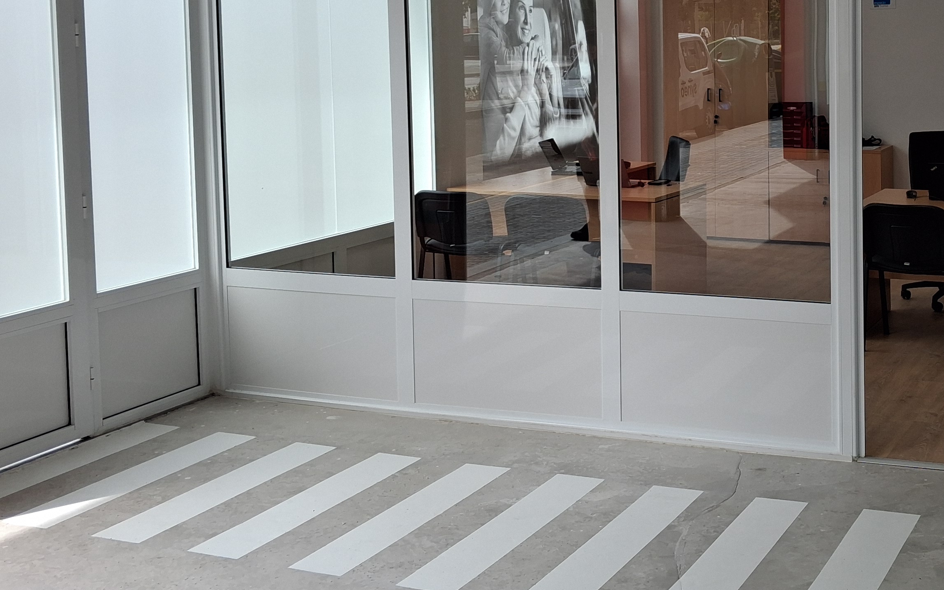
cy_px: 109
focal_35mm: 51
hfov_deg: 38.1
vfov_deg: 24.9
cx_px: 755
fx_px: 1312
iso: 25
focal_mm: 4
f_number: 1.8
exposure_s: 1/113
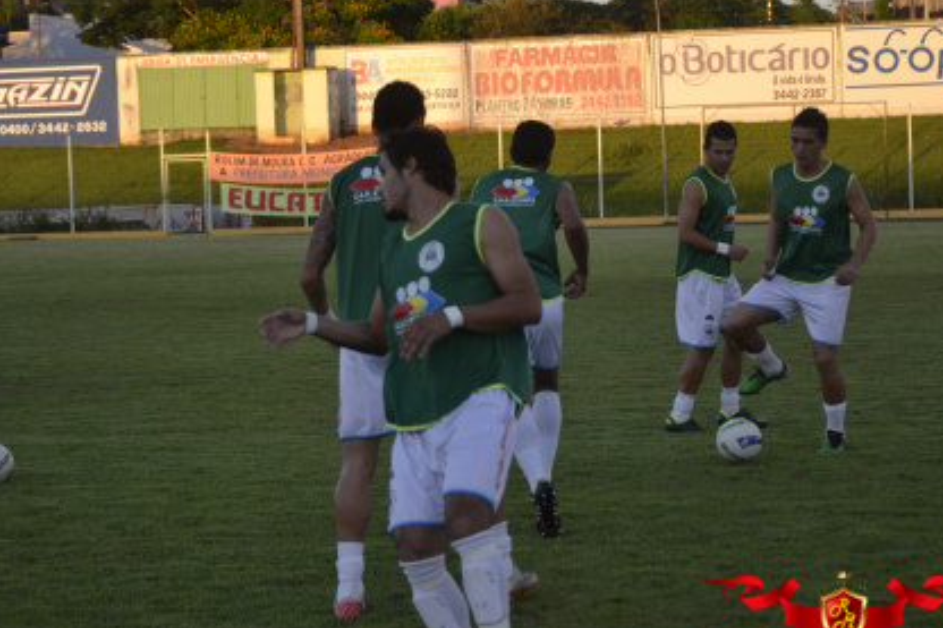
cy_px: 350
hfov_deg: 17.2
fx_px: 3116
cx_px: 456
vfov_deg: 11.5
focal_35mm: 119
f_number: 5.3
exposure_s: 1/500
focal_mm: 66
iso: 400
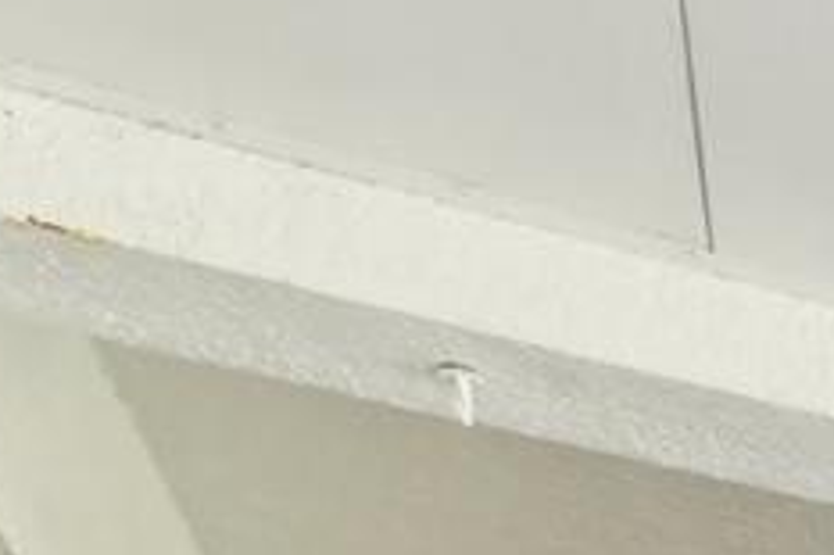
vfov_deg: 9.2
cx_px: 2638
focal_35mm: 110
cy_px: 1790
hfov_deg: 10.7
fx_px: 2546
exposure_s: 1/60
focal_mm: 16
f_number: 8
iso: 400
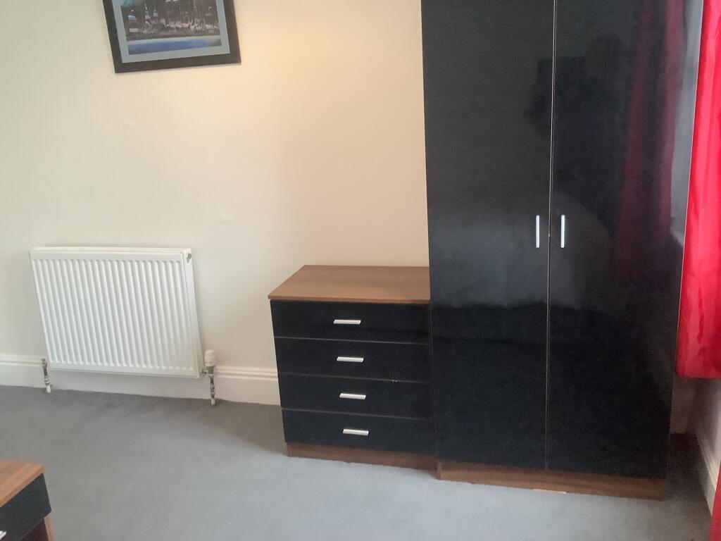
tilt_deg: -16.7
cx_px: 360
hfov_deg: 58.4
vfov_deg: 45.4
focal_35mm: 31
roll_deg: +3.8
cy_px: 270
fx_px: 646
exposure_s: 1/60
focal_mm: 3.3
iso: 320
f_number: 2.4
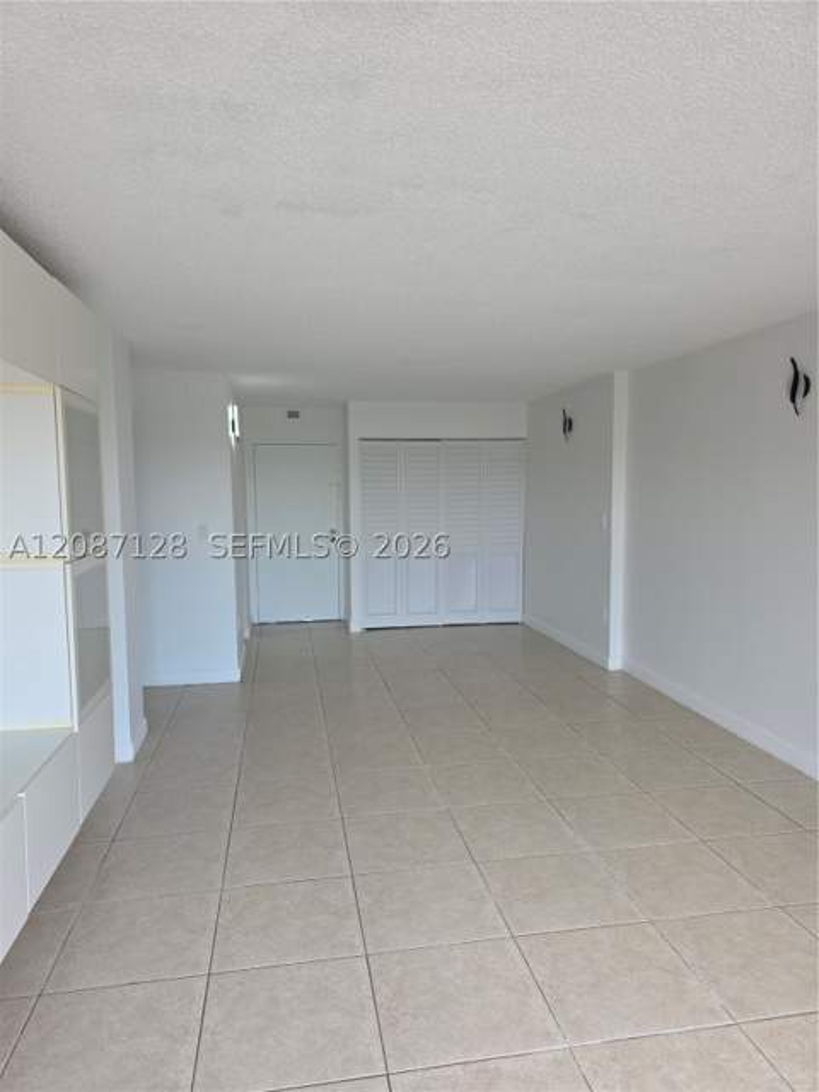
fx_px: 726
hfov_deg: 58.9
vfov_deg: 73.9
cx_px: 410
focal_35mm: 23
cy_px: 546
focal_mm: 6.3
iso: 64
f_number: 1.7
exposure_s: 1/180
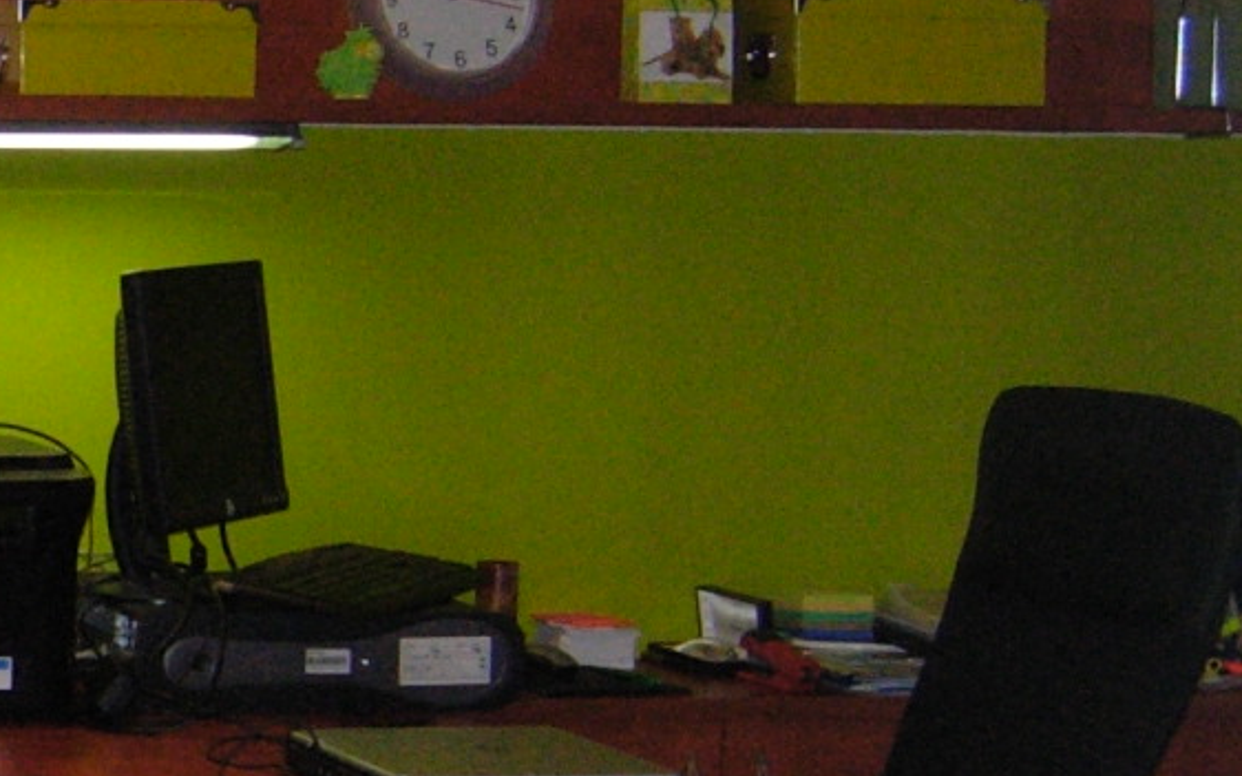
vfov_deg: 9.4
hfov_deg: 13.9
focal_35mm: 139
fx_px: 4704
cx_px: -736
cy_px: 531
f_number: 2.7
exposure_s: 1/171
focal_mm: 7.5
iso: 188
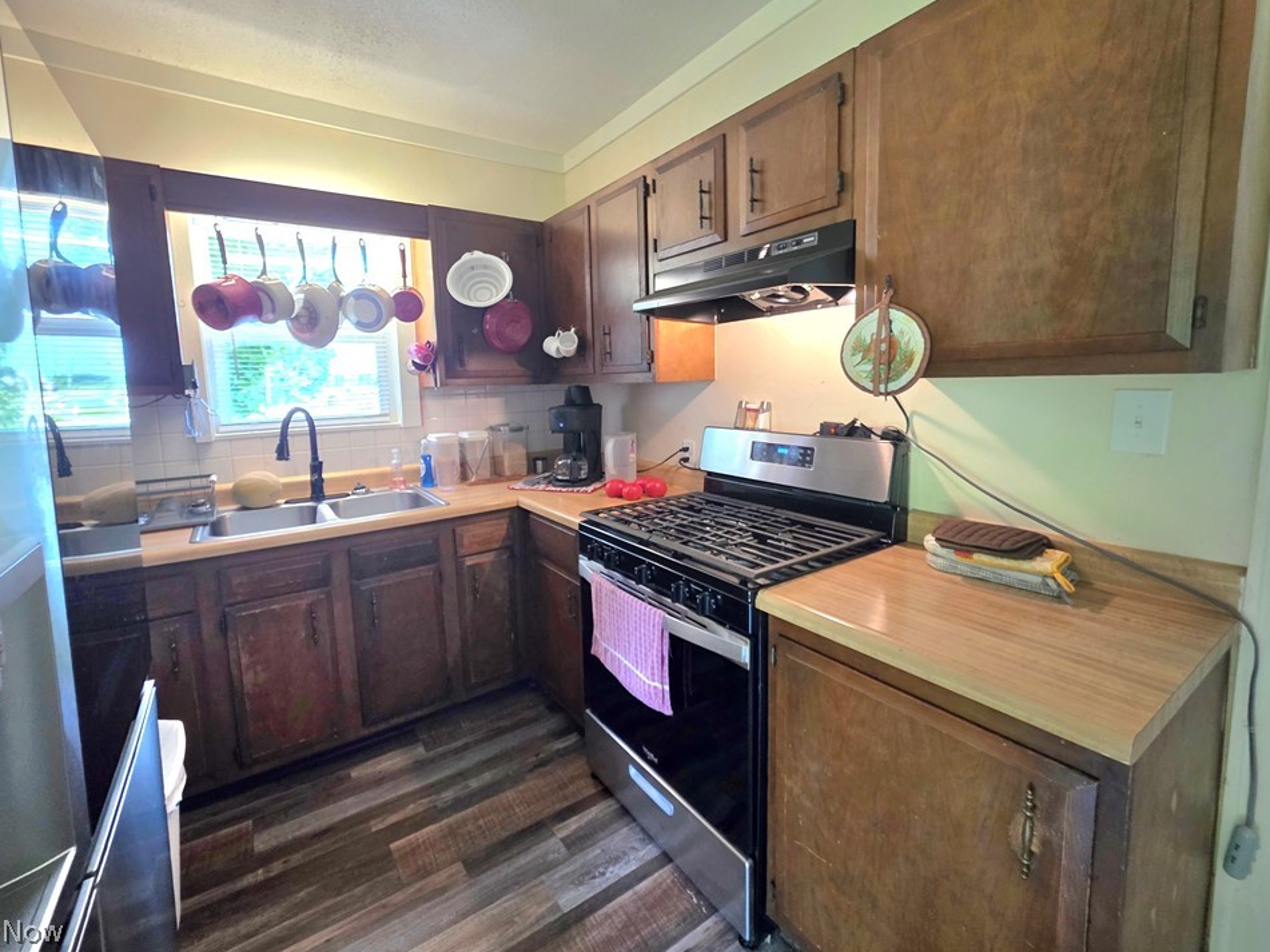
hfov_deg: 102.0
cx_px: 609
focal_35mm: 14
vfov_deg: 85.5
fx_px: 514
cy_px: 441
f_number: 1.9
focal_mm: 2.2
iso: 250
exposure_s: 1/60.2
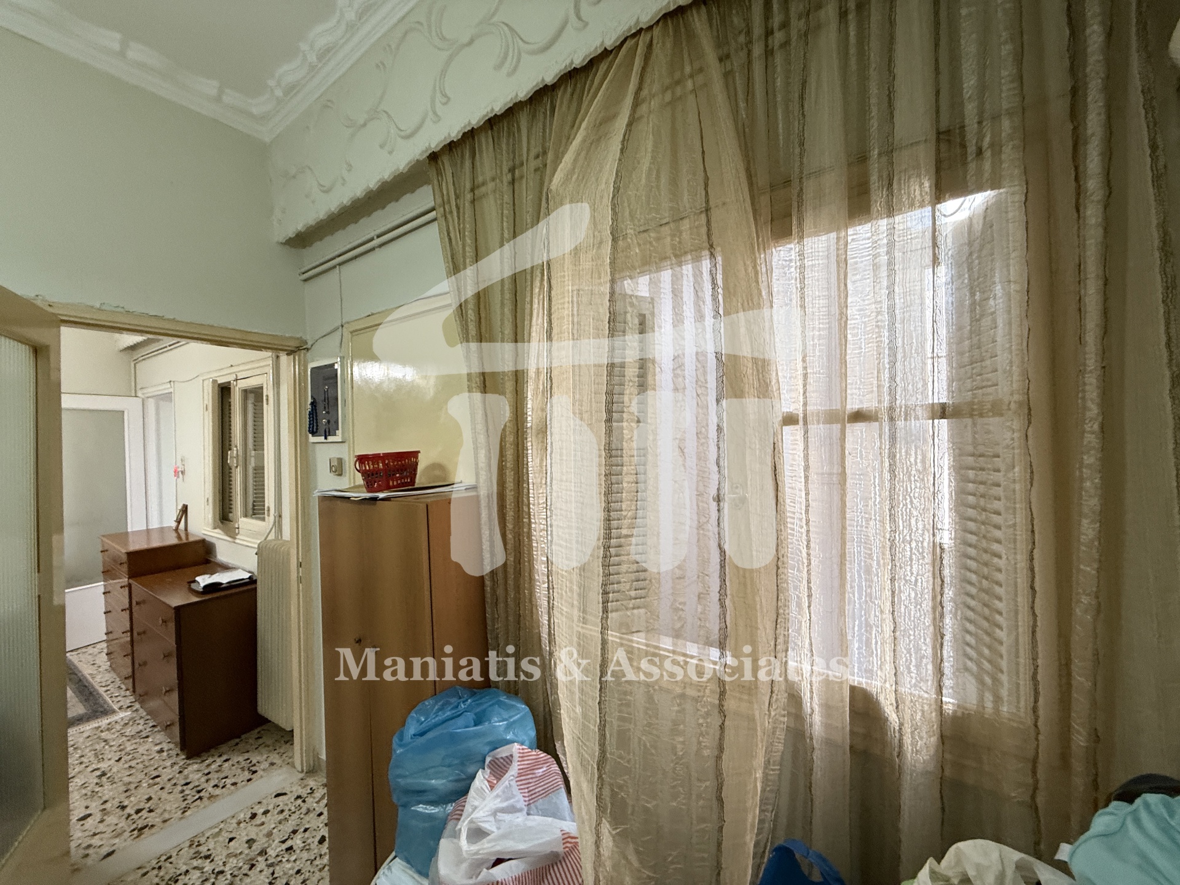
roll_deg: -0.4
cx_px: 590
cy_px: 442
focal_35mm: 14
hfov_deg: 102.1
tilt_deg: -0.6
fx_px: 477
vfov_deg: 85.7
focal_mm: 2.22
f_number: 2.2
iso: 200
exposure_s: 1/50
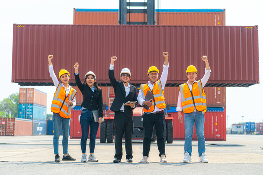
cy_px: 88
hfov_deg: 28.8
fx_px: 511
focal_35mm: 70
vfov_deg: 19.5
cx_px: 132
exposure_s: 1/250
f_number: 2.8
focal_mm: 70
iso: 200
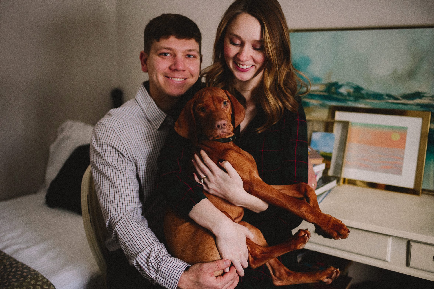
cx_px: 221
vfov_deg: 36.0
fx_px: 446
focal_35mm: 37
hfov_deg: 51.9
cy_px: 140
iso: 1600
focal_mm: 35
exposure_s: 1/160
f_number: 1.8
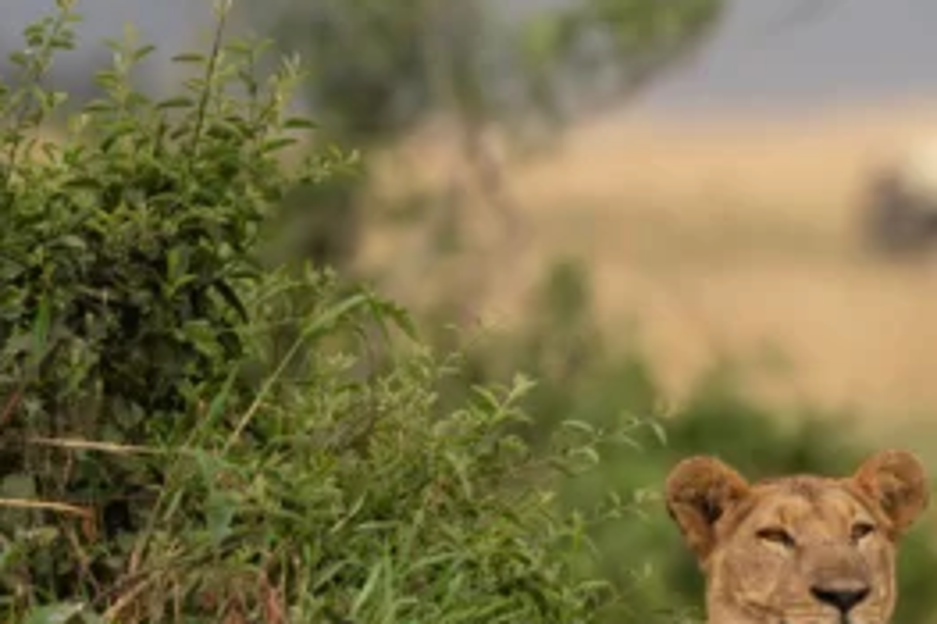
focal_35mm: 1368
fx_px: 35582
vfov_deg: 1.0
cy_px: 307
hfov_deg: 1.5
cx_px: 923
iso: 400
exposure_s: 1/320
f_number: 6.3
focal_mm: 600
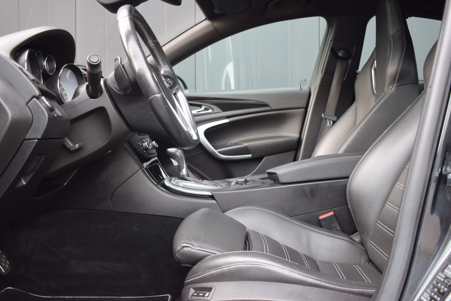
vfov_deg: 40.0
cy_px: 150
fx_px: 413
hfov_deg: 57.2
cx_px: 226
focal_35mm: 33
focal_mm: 22
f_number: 4
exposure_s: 1/60
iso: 400
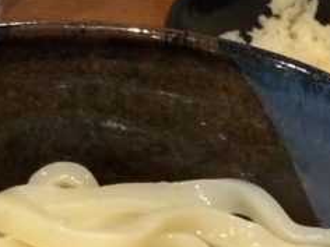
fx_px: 1239
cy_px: 385
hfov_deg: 15.0
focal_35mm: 130
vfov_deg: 10.9
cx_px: 284
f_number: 2.2
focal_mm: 4.12
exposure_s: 1/24
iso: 320
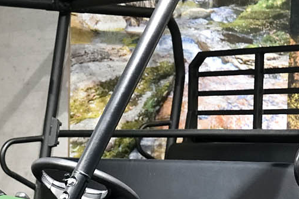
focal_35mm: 127
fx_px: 1055
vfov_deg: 10.5
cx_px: 122
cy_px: 291
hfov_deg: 16.1
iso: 9000
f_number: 4
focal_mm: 32
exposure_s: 1/250
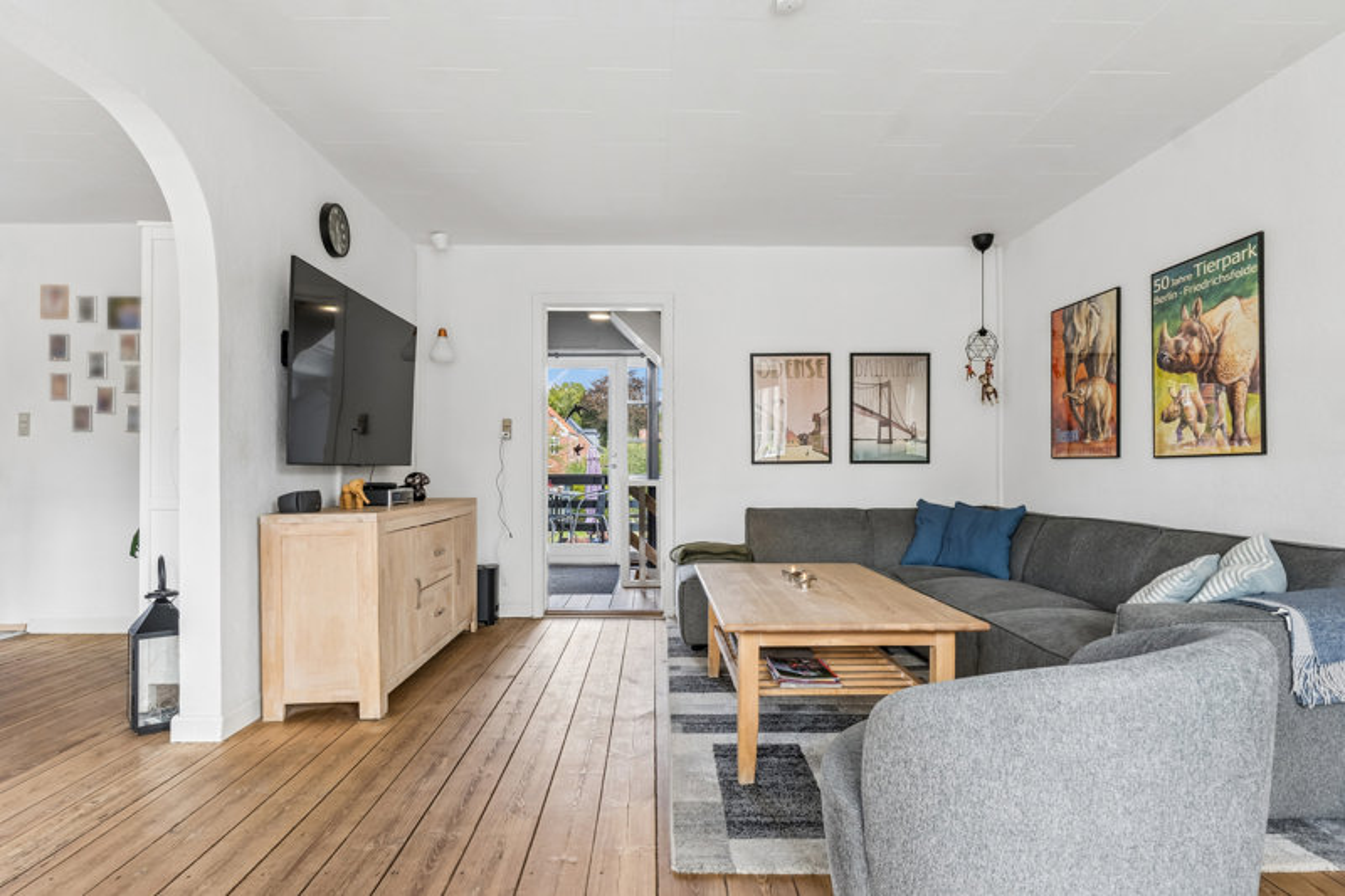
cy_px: 448
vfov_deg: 61.3
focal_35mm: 20
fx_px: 756
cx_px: 672
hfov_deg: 83.3
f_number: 8
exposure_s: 1/10
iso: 200
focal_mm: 13.5
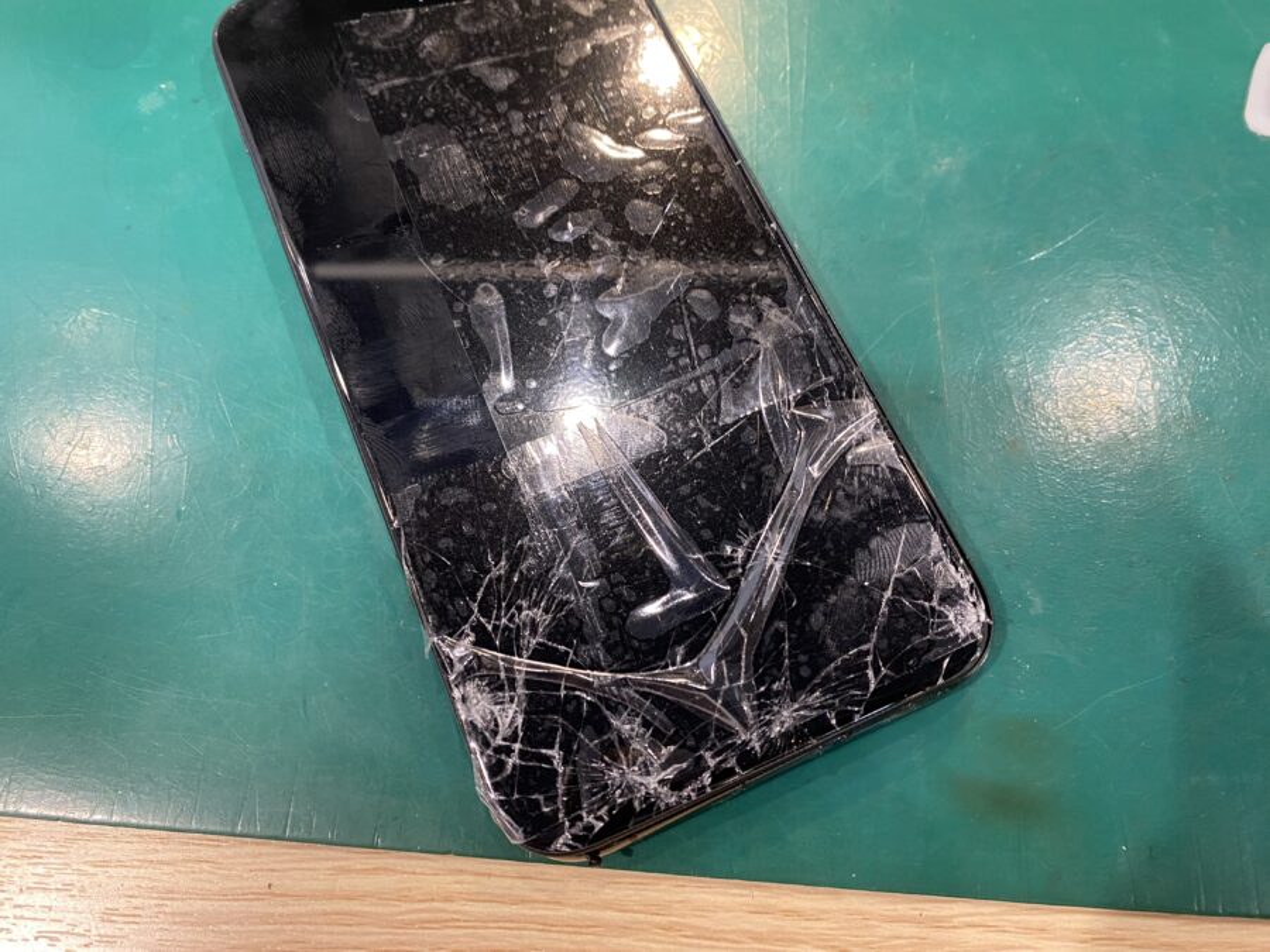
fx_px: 954
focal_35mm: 26
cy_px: 476
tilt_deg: -71.8
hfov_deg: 67.3
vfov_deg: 53.1
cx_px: 635
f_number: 1.8
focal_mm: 4.25
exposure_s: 1/50
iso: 250
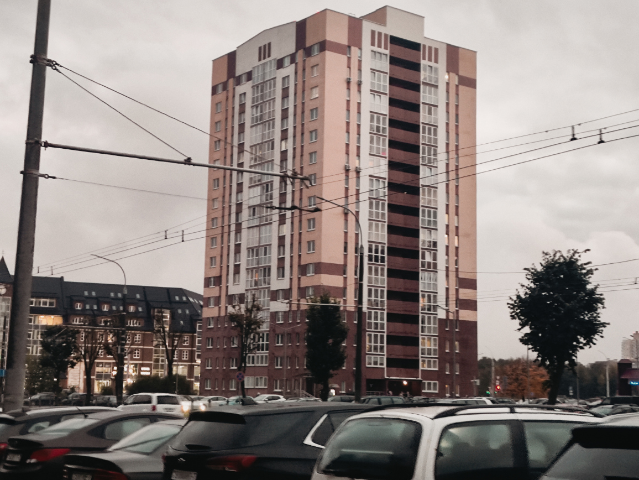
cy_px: 222
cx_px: 318
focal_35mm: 27
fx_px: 499
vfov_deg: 51.3
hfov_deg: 65.3
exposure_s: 1/33.3
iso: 421
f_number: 1.8
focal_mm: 4.68
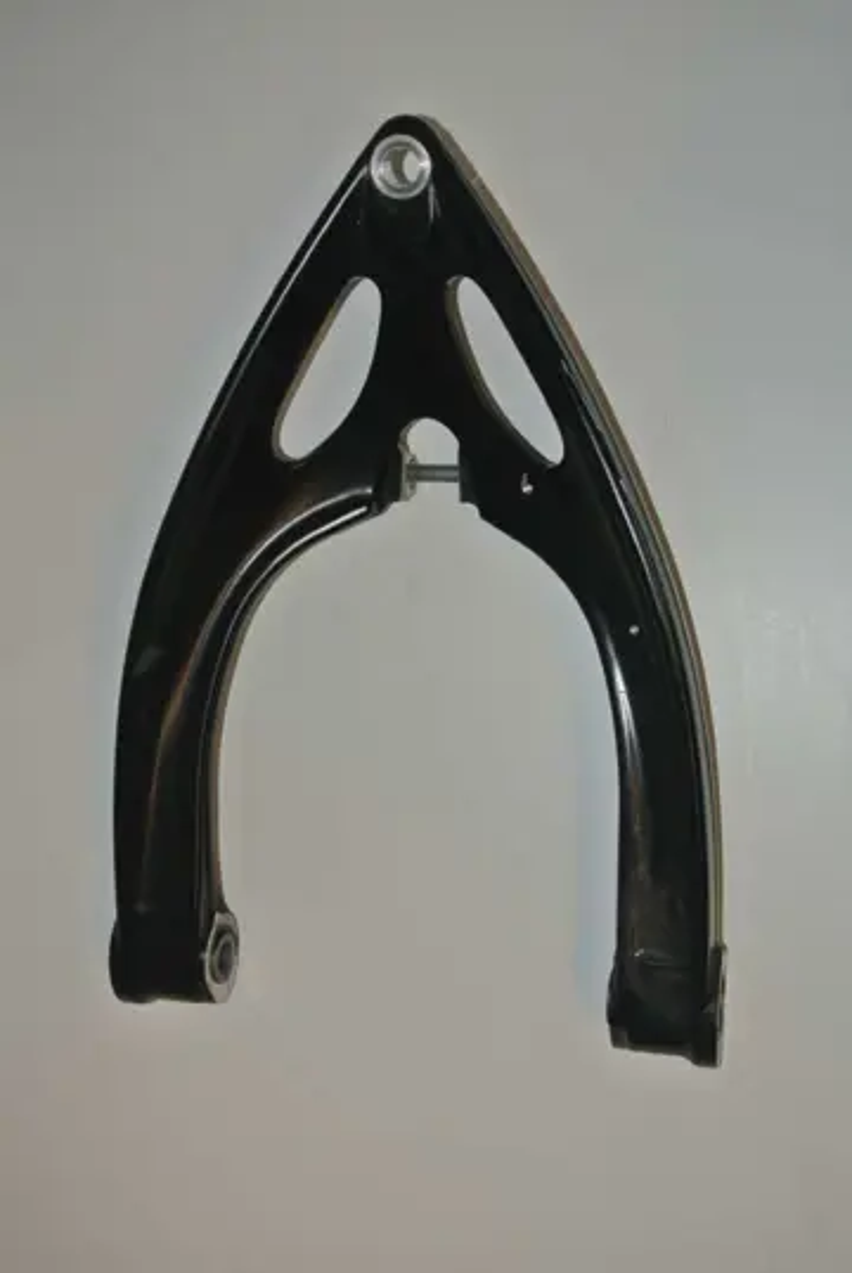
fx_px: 1558
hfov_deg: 30.6
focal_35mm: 44
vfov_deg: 44.5
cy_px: 636
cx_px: 426
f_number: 4.2
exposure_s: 1/60
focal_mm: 16.3
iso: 200
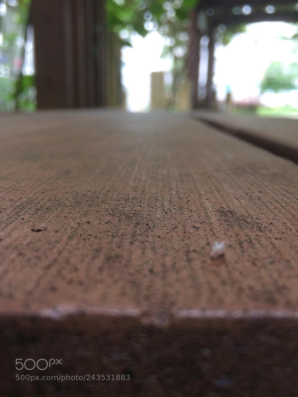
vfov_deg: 61.7
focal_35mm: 29
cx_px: 149
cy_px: 198
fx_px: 333
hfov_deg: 48.2
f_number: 2.2
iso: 40
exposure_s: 1/33
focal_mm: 4.15
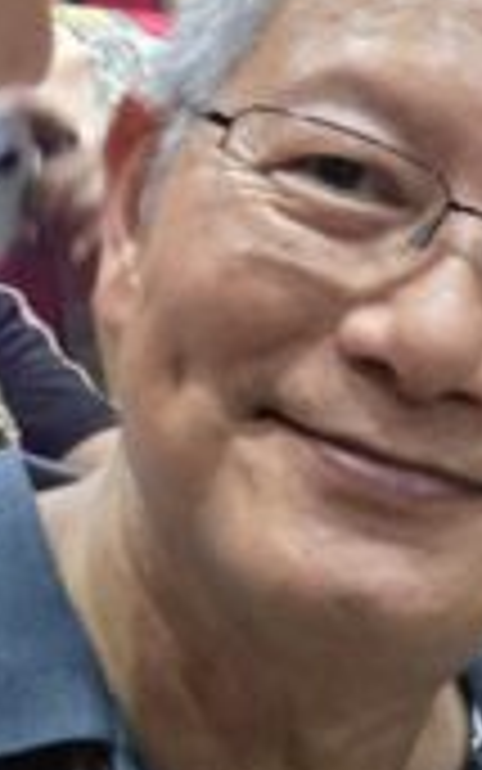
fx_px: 1953
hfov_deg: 10.9
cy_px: 374
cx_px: 1315
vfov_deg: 22.3
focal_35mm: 93
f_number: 2.2
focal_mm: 3.3
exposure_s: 1/33.3
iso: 800
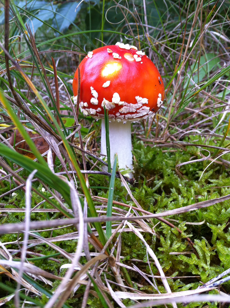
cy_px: 154
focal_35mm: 35
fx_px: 311
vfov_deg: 52.7
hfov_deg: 40.6
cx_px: 115
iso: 100
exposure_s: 1/60
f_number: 2.8
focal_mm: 3.85
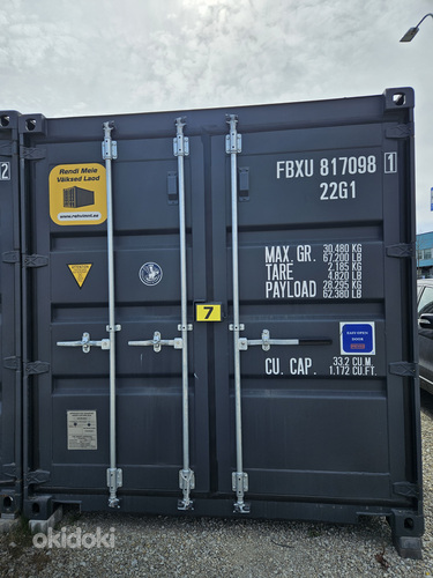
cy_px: 289
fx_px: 384
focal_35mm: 23
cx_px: 216
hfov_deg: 58.9
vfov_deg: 73.9
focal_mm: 5.4
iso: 25
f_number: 1.8
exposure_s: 1/2088
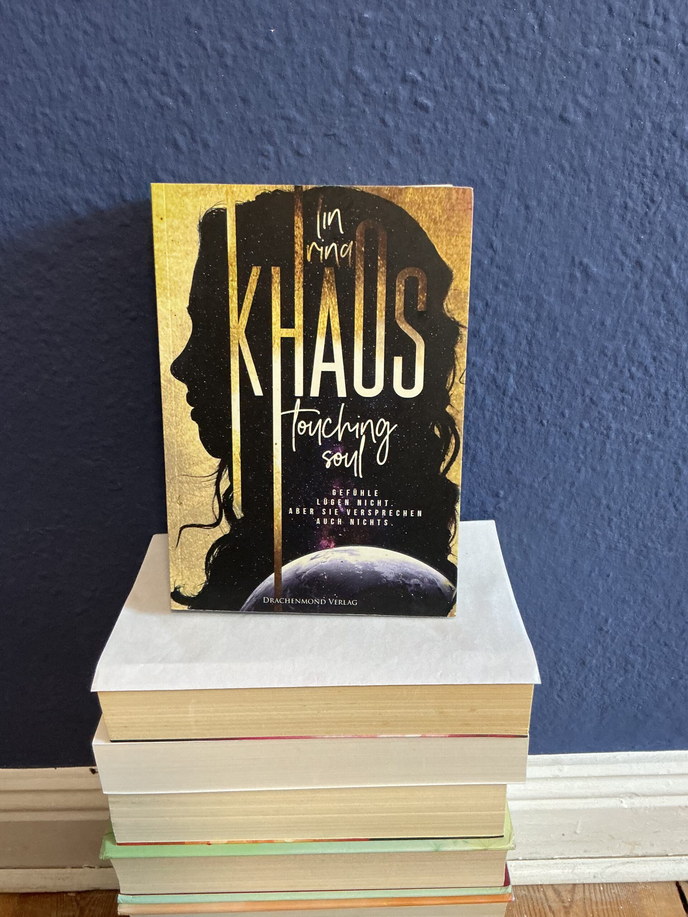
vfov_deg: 61.7
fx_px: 769
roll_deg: +2.2
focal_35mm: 29
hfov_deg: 48.2
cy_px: 458
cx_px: 344
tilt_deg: -28.4
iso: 200
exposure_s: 1/60
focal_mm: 3
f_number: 1.8
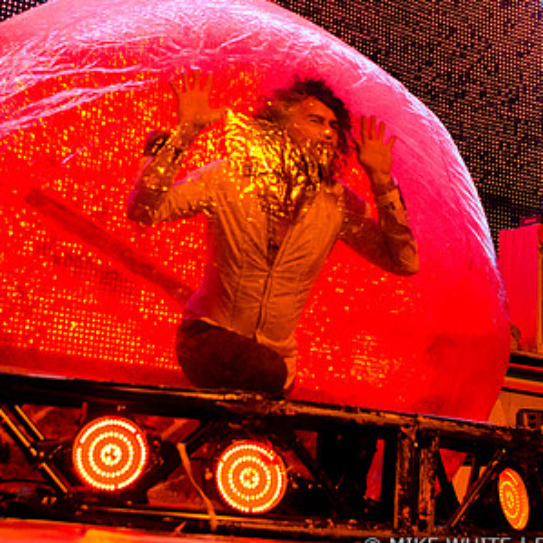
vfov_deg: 23.3
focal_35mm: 74
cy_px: 212
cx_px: 238
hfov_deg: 23.3
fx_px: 1313
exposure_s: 1/500
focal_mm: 30
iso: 1600
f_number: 3.5
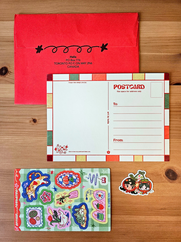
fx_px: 160
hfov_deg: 58.9
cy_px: 121
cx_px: 90
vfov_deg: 73.9
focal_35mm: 23
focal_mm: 5.4
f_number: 1.8
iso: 200
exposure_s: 1/180
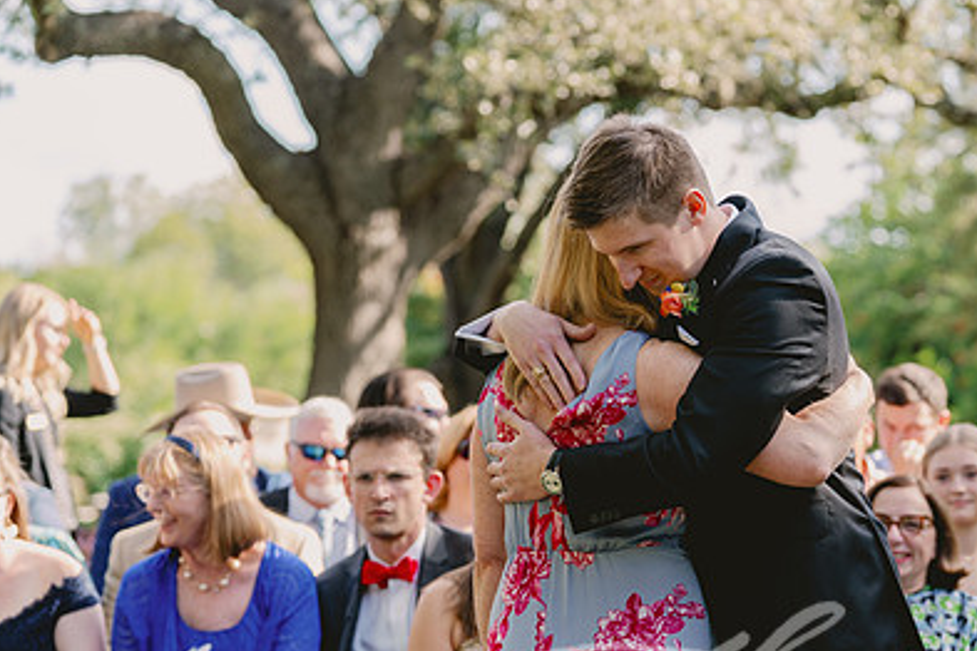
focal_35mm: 174
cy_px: 461
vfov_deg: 7.9
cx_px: 701
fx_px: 4722
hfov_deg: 11.8
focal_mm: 118
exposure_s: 1/250
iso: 200
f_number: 4
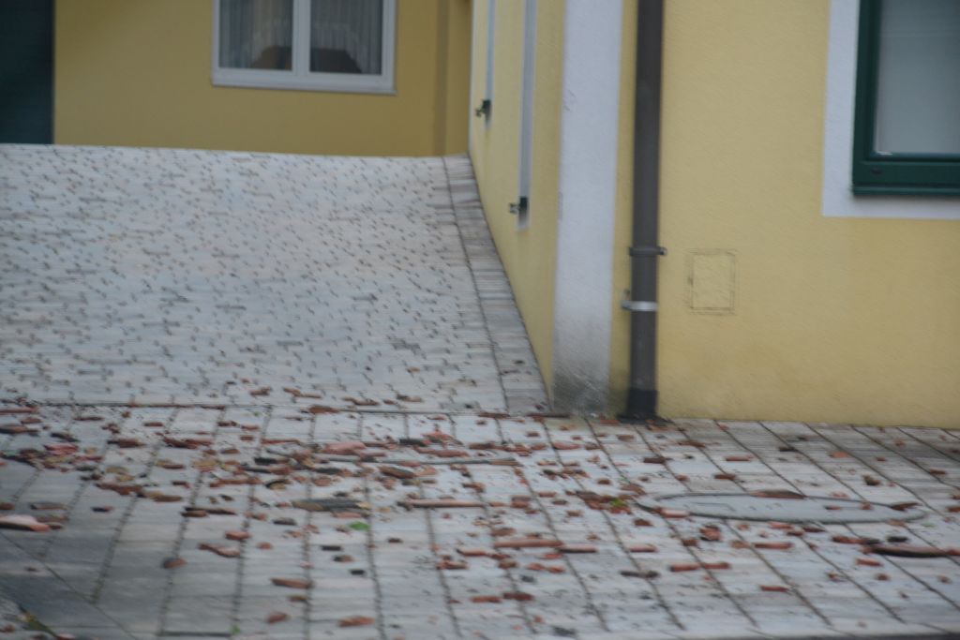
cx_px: 480
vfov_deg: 8.7
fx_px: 4200
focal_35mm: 158
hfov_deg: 13.0
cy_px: 320
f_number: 5.6
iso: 560
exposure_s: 1/60
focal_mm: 105
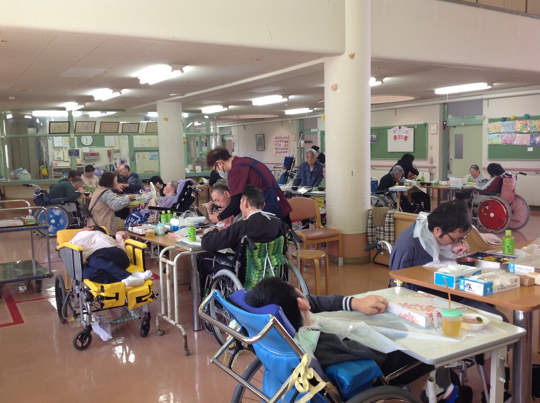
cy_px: 202
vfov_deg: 40.6
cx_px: 270
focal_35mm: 35
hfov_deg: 52.7
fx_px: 545
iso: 64
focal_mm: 4.28
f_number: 2.4
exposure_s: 1/30
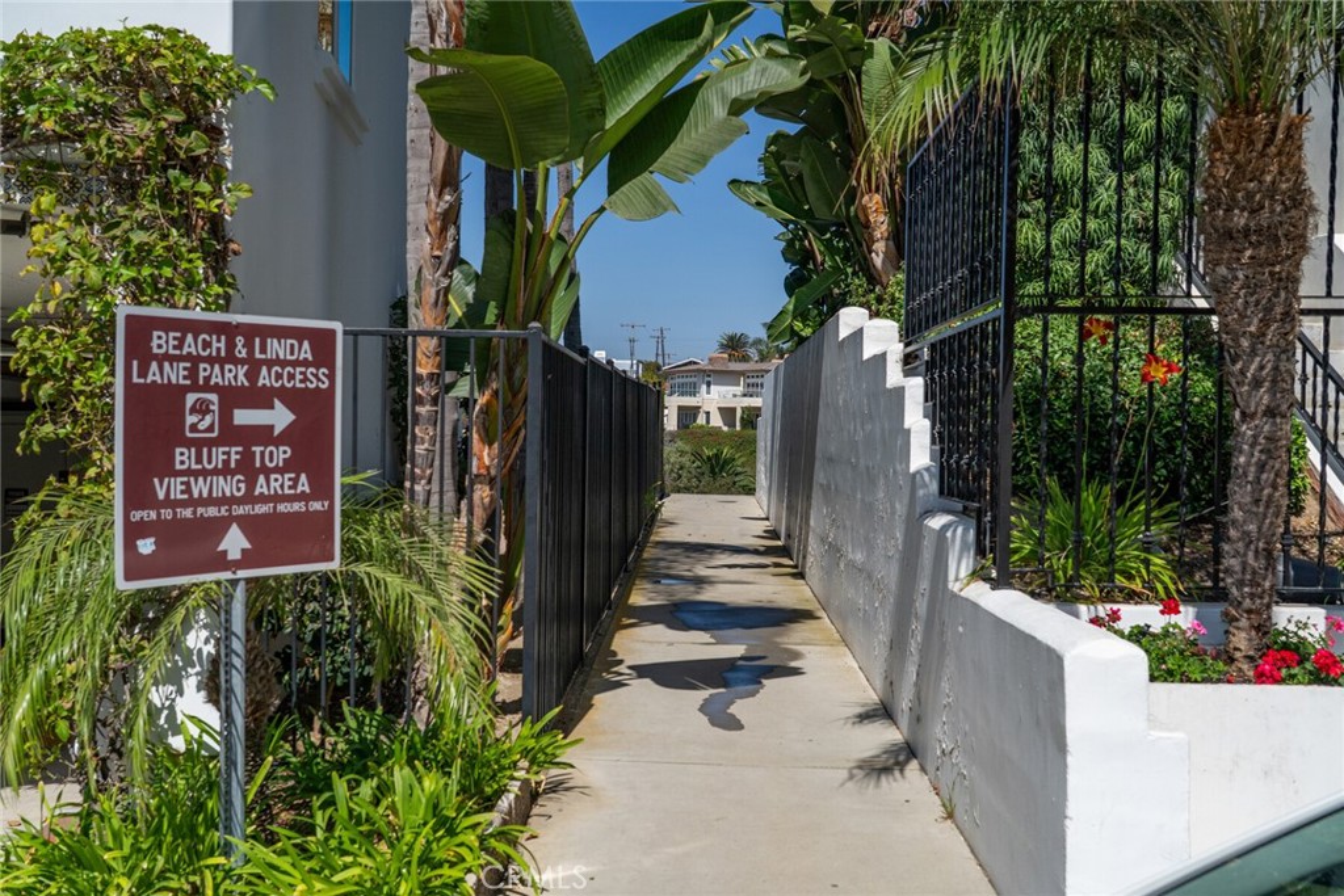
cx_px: 672
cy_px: 448
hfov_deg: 54.4
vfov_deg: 37.9
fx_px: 1307
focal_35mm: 35
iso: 500
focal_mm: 35
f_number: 7.1
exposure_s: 1/2500
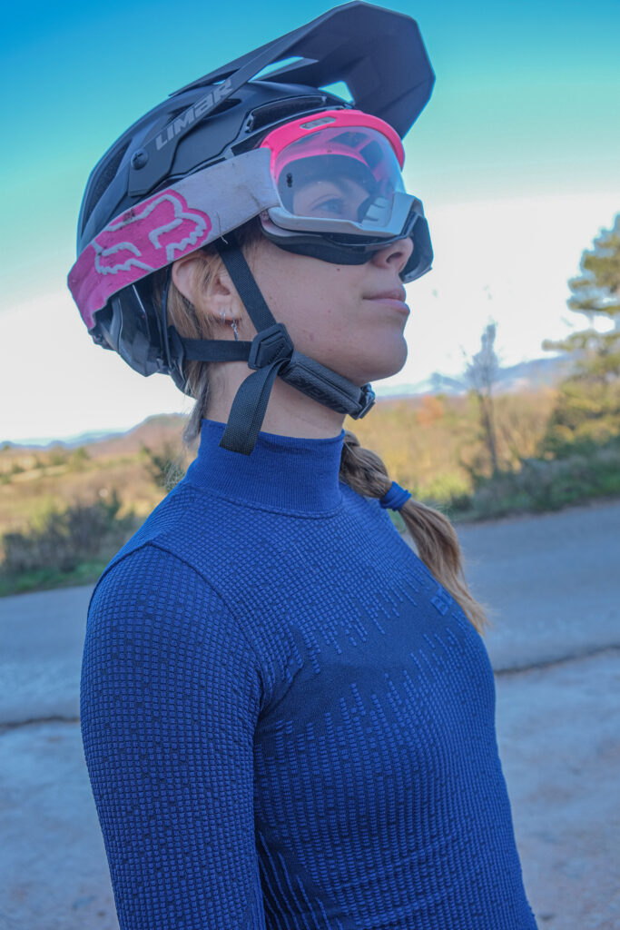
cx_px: 310
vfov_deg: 53.1
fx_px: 930
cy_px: 465
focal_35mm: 36
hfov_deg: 36.9
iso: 320
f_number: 5
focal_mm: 24.3
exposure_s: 1/150
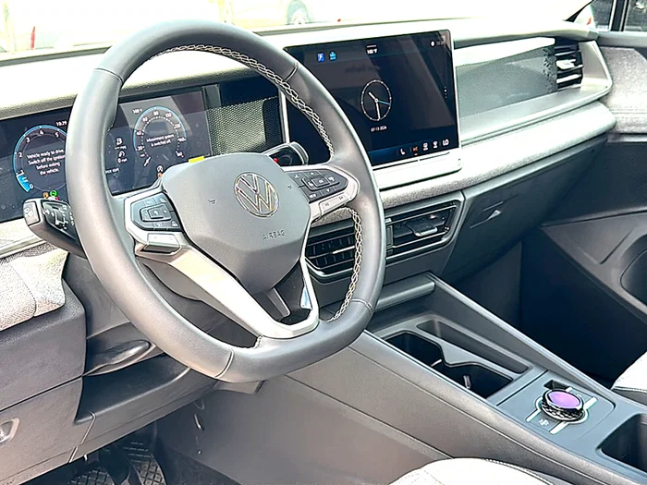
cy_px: 242
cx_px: 324
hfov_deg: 46.8
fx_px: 748
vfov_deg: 36.0
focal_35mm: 40
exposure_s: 1/335
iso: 80
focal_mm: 6.86
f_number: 1.78
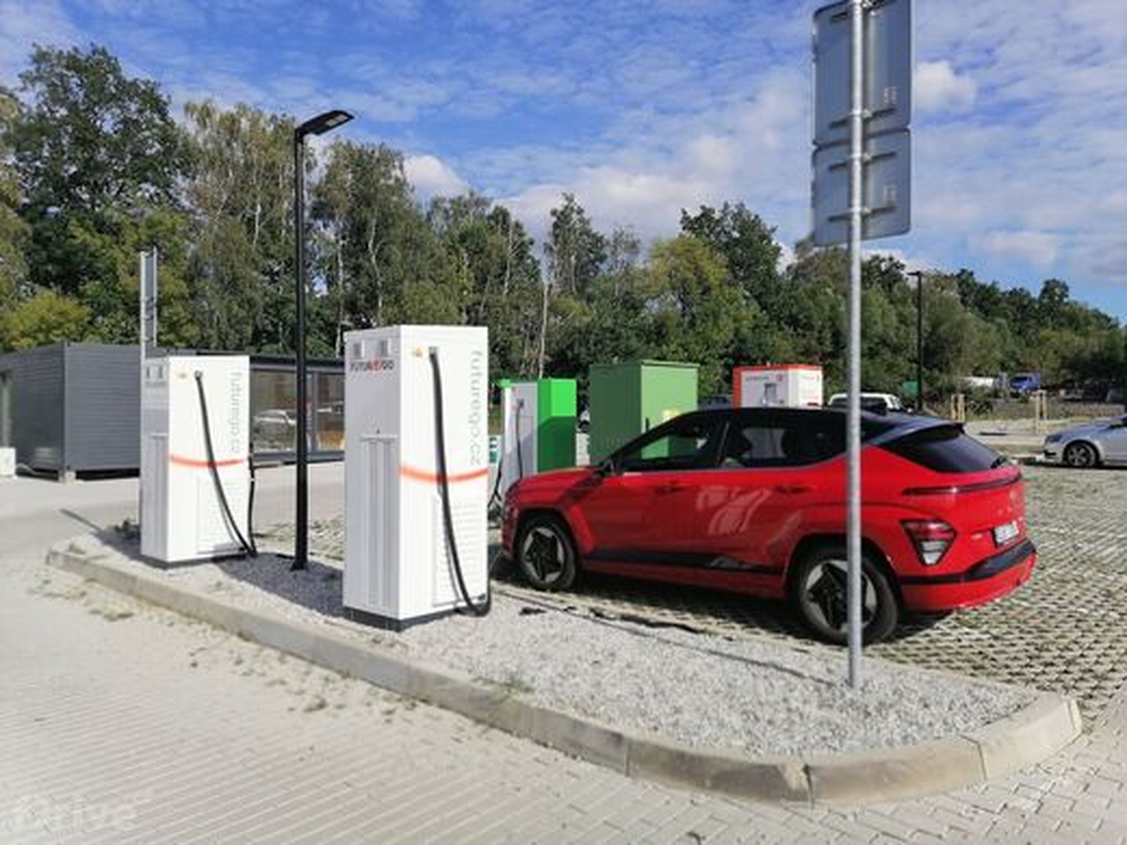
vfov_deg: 51.4
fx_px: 879
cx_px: 564
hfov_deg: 65.3
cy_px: 422
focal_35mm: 27
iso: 50
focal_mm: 5.3
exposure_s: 1/2833
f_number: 4
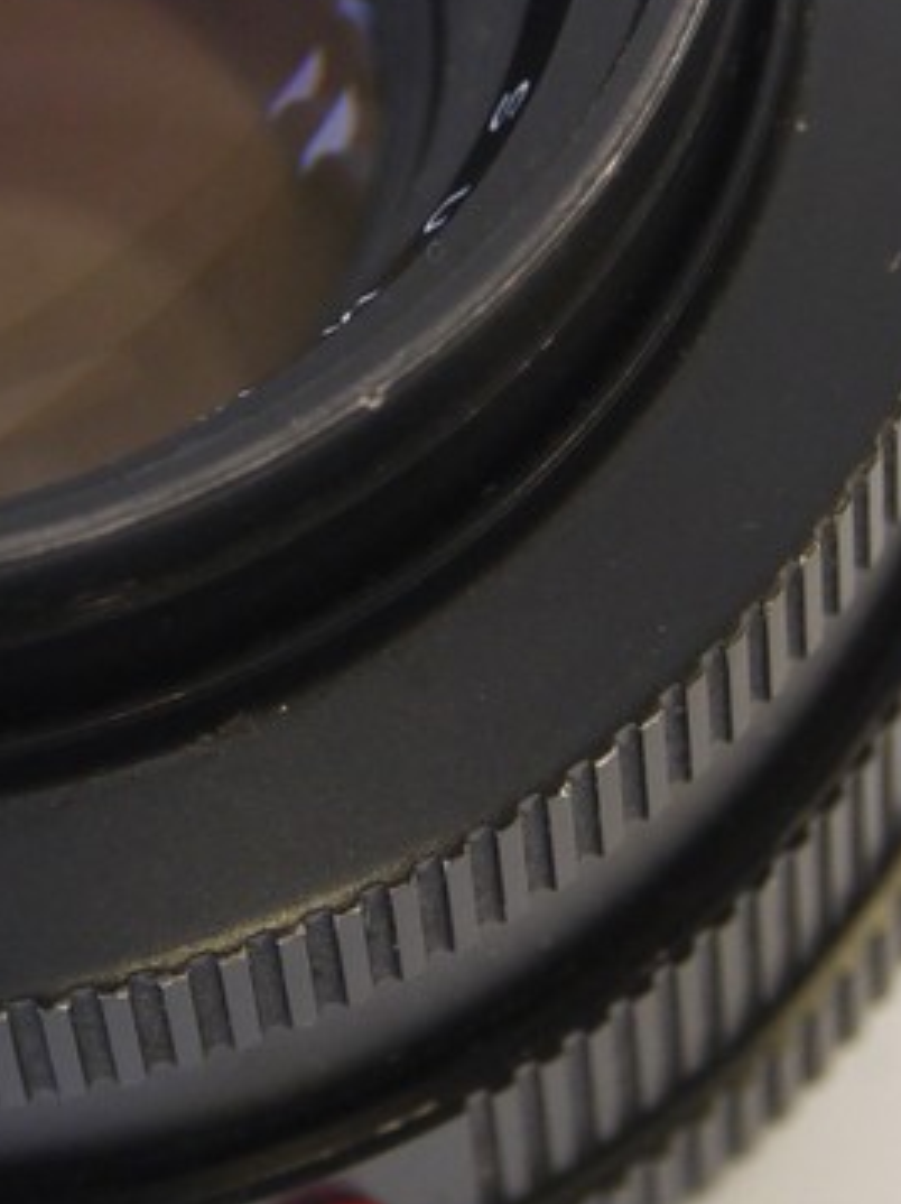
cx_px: 50
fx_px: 7922
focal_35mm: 228
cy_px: 279
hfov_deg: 6.5
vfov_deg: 8.7
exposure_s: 1/25
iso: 400
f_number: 5.1
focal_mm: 34
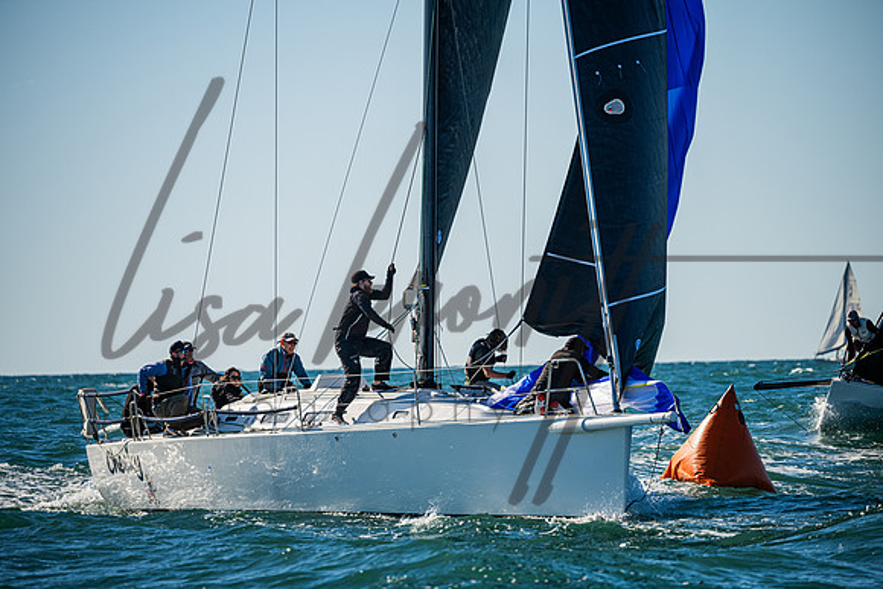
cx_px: 442
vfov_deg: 4.7
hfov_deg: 7.1
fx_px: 7114
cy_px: 294
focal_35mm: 290
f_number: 5.6
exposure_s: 1/2500
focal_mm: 290
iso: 400
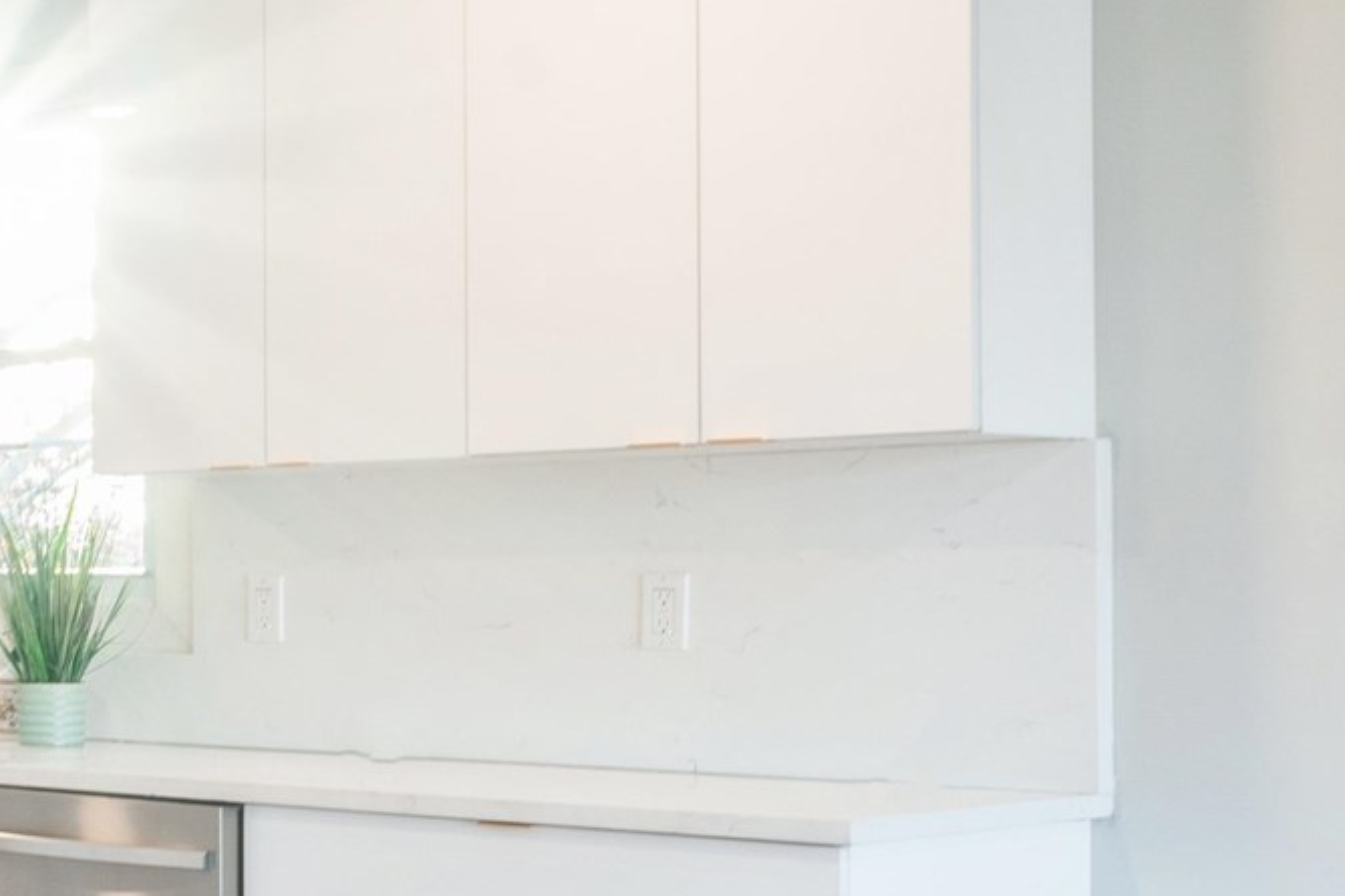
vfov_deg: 19.6
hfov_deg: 22.9
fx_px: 2577
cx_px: -743
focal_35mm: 69
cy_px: 680
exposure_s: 1/3
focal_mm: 15
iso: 200
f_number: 11
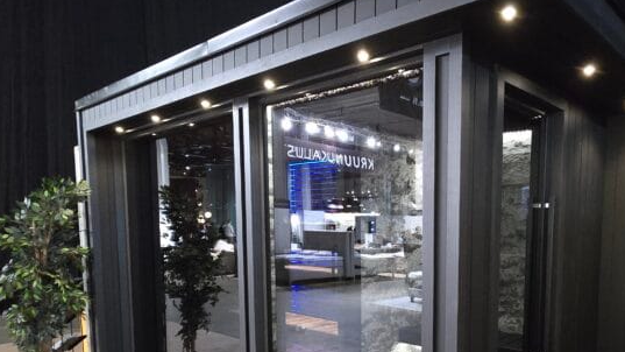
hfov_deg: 67.9
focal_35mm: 27
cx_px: 417
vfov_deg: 41.0
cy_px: 284
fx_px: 447
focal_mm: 2.2
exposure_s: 1/33.3
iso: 1250
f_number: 2.2
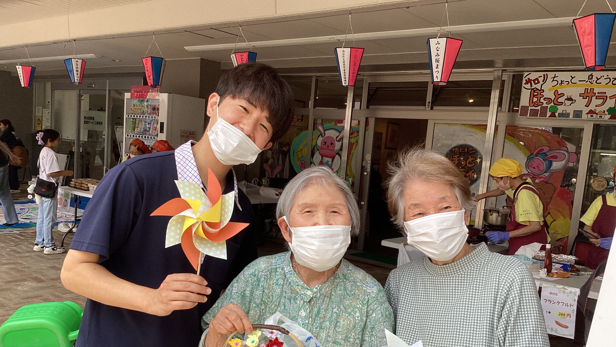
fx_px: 555
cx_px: 308
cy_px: 220
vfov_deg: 34.4
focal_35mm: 34
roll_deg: -4.5
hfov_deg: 58.0
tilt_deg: -6.9
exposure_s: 1/536
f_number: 2.4
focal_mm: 3.3
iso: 25
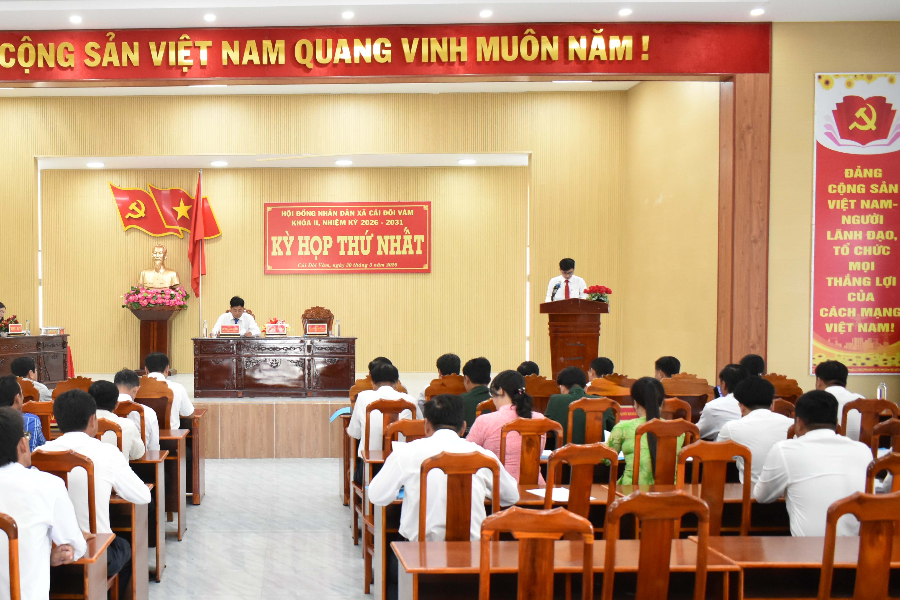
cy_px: 353
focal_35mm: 41
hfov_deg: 46.2
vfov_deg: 32.6
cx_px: 261
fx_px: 1025
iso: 1600
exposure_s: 1/125
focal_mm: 18
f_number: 4
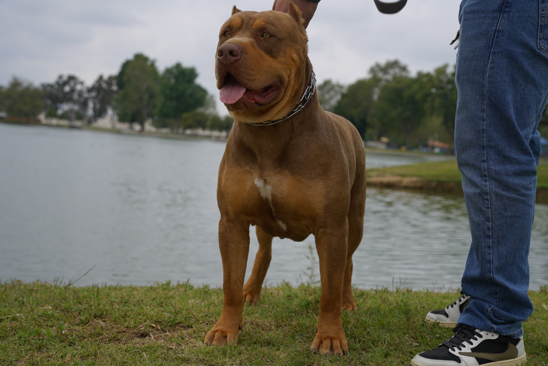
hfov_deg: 33.0
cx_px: 274
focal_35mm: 61
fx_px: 926
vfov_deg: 22.4
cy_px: 183
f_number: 5.6
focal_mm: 60.8
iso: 50
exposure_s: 1/250
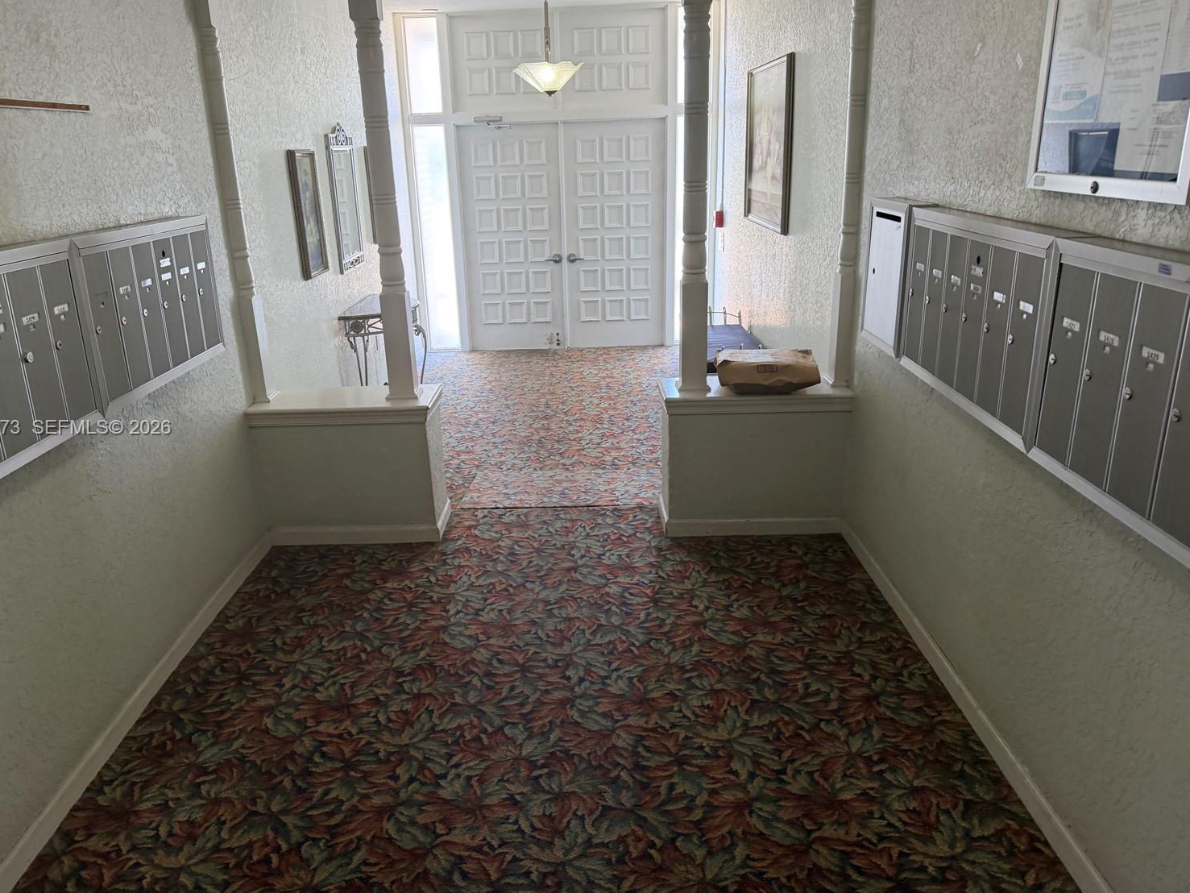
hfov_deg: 67.3
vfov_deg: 53.1
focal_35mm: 26
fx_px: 894
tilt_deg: -13.6
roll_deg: +0.1
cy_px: 429
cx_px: 565
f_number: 1.78
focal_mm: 6.76
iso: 200
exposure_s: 1/60
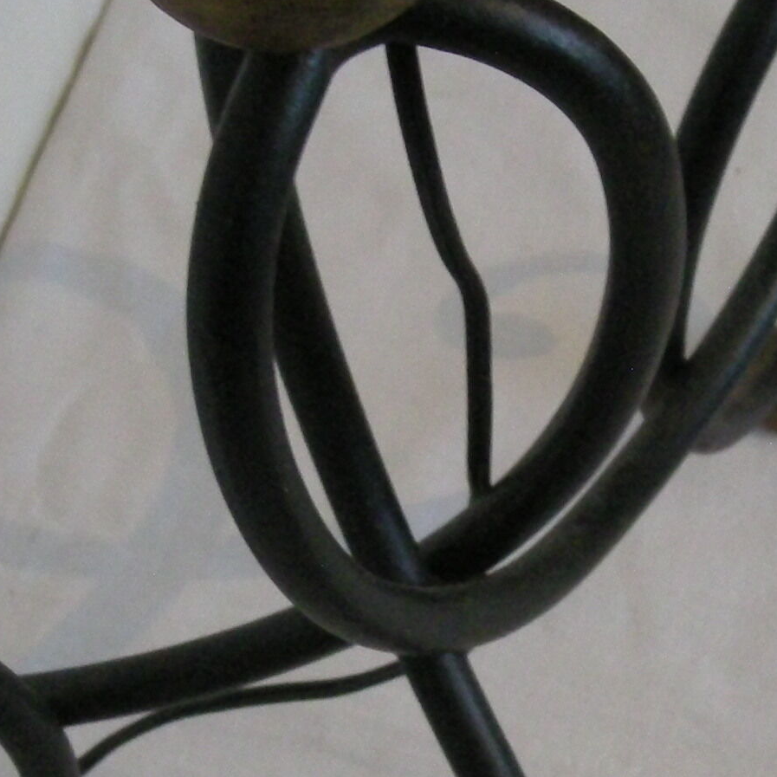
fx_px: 2692
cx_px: 516
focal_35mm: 106
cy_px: 674
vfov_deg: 16.2
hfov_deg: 16.4
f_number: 2.8
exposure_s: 1/38.3
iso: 400
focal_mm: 5.7
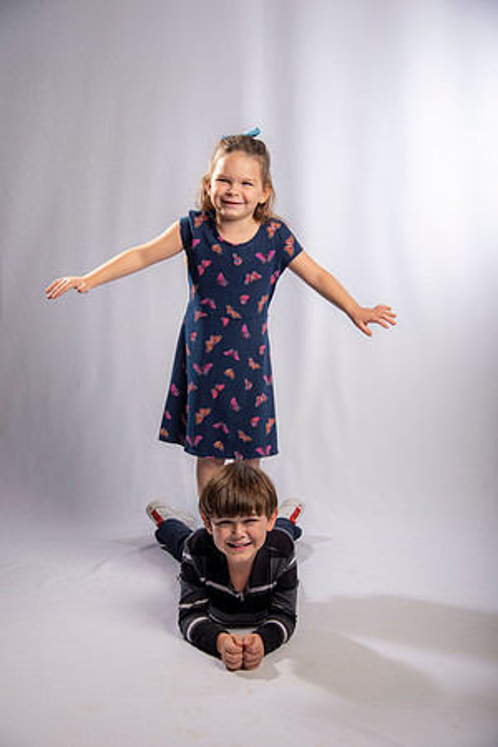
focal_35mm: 50
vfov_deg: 39.6
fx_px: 1037
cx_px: 249
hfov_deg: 27.0
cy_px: 374
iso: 125
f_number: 5
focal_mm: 50
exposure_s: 1/160
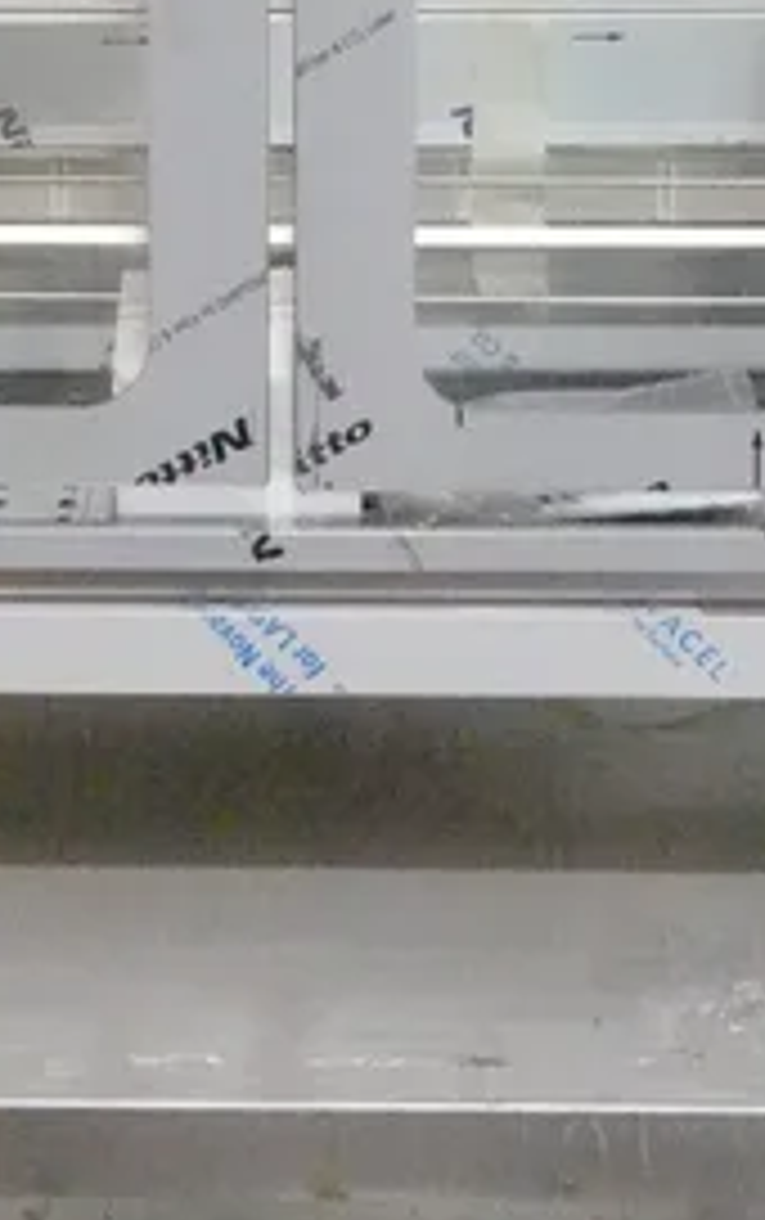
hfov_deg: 12.2
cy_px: -212
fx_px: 3560
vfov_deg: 18.5
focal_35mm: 107
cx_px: 198
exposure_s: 1/500
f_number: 4.5
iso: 12800
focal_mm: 14.12
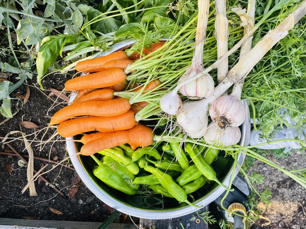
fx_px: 230
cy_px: 114
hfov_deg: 67.3
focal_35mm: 26
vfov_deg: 53.1
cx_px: 153
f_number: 1.6
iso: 32
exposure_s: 1/344
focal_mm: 4.2
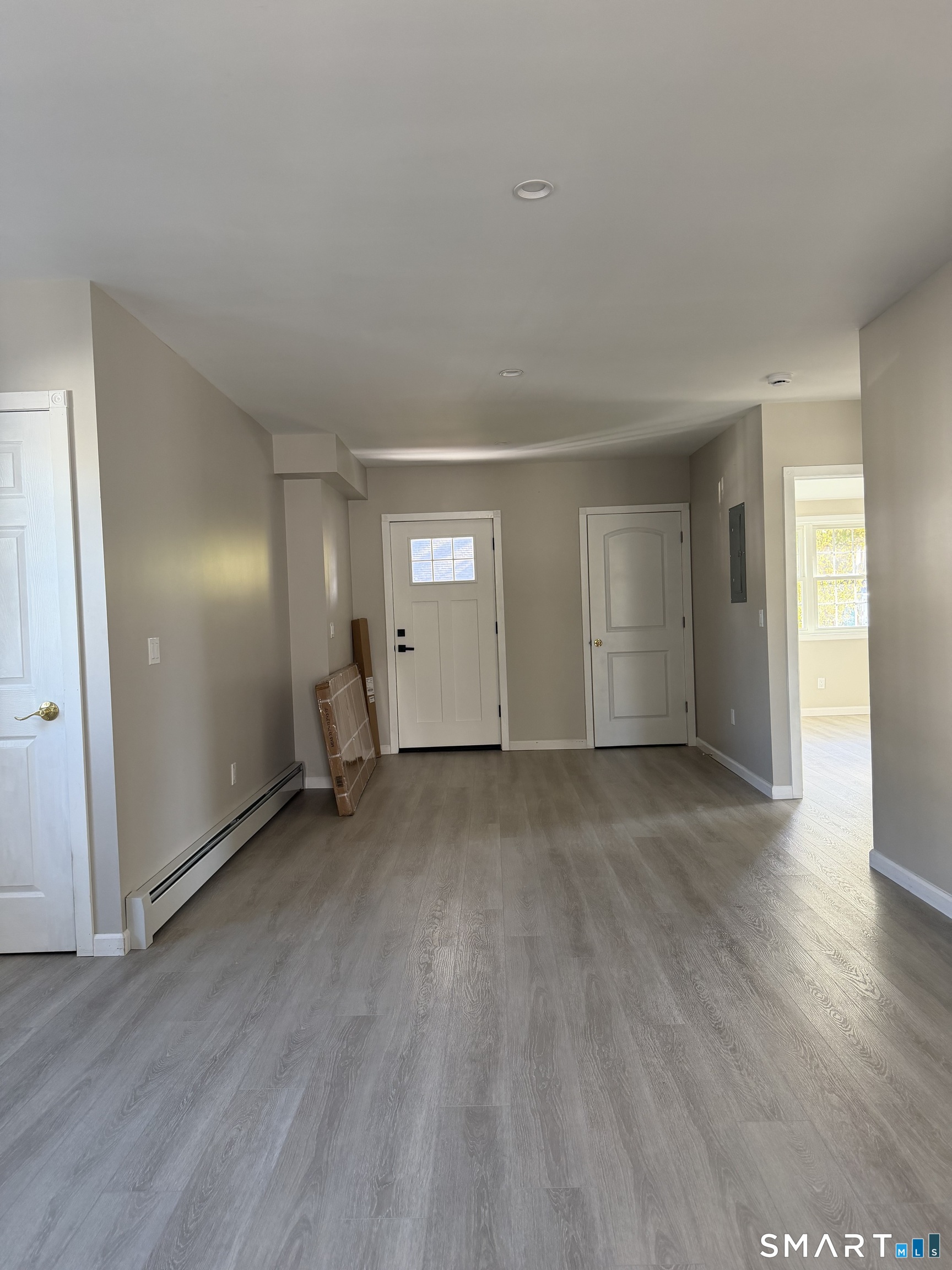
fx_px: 880
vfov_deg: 71.6
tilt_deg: -0.8
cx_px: 476
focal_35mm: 24
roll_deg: +1.1
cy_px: 635
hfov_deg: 56.8
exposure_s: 1/104
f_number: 1.78
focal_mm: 6.76
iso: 200
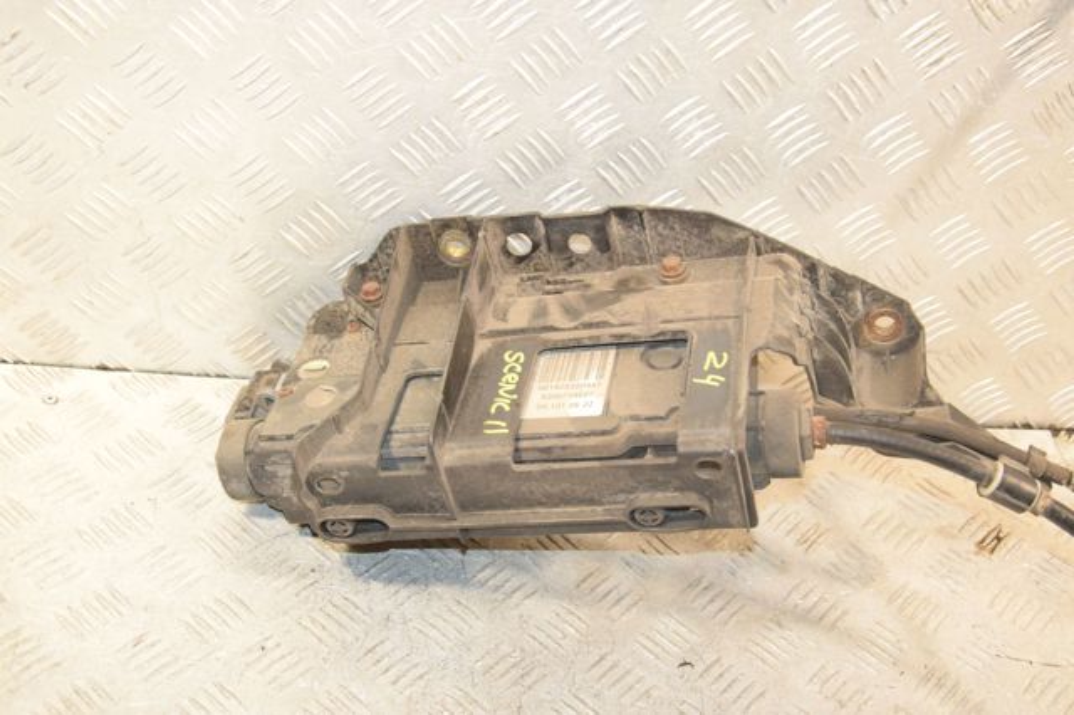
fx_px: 1521
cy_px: 358
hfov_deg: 38.9
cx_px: 537
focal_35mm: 51
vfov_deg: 26.5
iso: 1600
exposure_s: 1/160
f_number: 5.6
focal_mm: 34
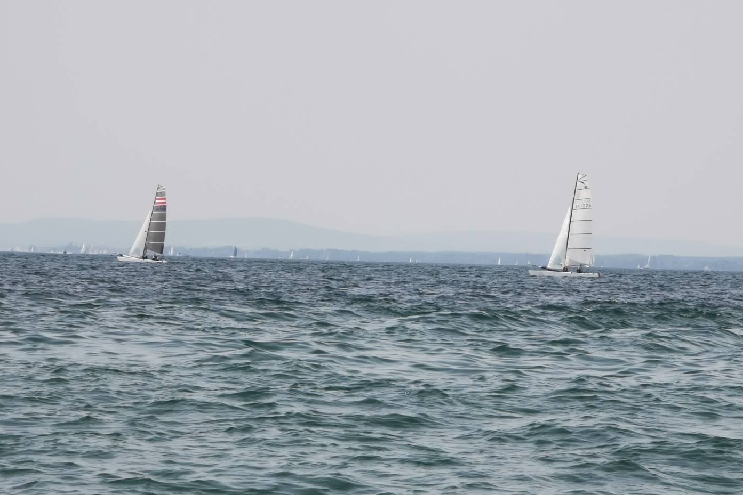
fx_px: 3344
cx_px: 372
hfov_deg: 12.7
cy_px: 254
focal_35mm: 162
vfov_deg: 8.5
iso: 50
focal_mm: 14.46
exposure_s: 1/623
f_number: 3.4
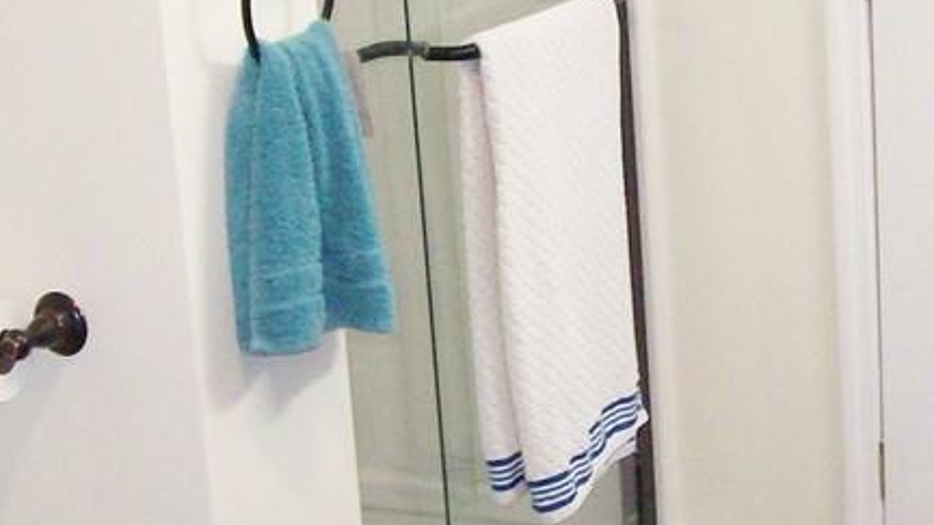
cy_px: 162
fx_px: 2303
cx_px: 495
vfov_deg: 13.0
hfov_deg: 22.9
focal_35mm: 93
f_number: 2.7
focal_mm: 6
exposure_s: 1/64
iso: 200
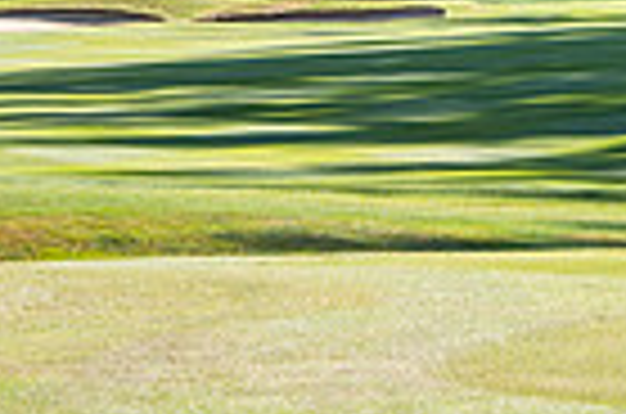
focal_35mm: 427
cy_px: -416
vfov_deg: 3.2
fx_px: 7408
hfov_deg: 4.8
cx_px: 581
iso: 200
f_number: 6.3
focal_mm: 102
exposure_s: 1/320
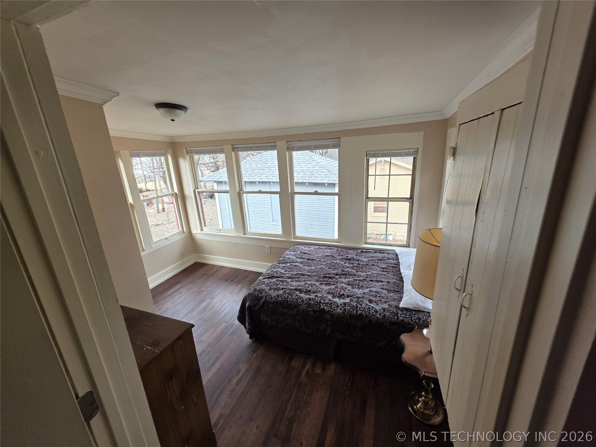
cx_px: 298
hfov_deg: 106.2
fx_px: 224
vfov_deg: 89.9
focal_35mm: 13
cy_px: 224
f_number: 1.9
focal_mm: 2.2
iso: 64
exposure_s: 1/120
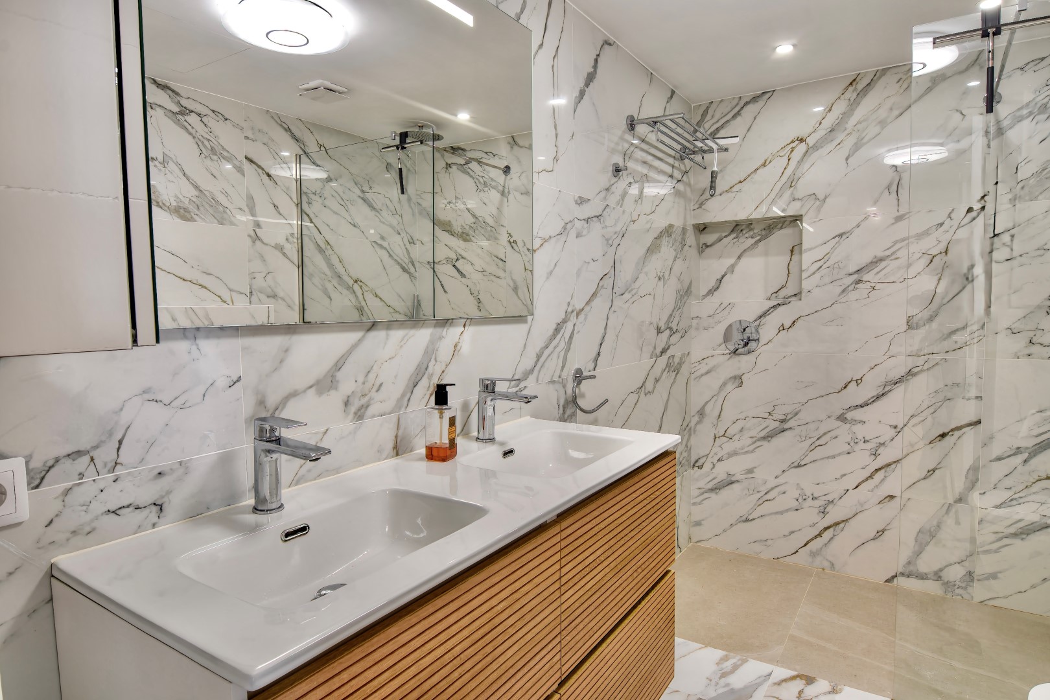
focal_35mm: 21
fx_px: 612
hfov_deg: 81.2
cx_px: 525
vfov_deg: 59.5
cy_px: 350
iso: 100
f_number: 9
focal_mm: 14
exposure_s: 1/3
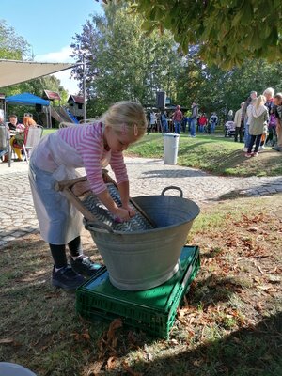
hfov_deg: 51.4
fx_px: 293
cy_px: 188
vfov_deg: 65.3
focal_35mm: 27
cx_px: 141
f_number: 1.8
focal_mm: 4.75
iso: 50
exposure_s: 1/403
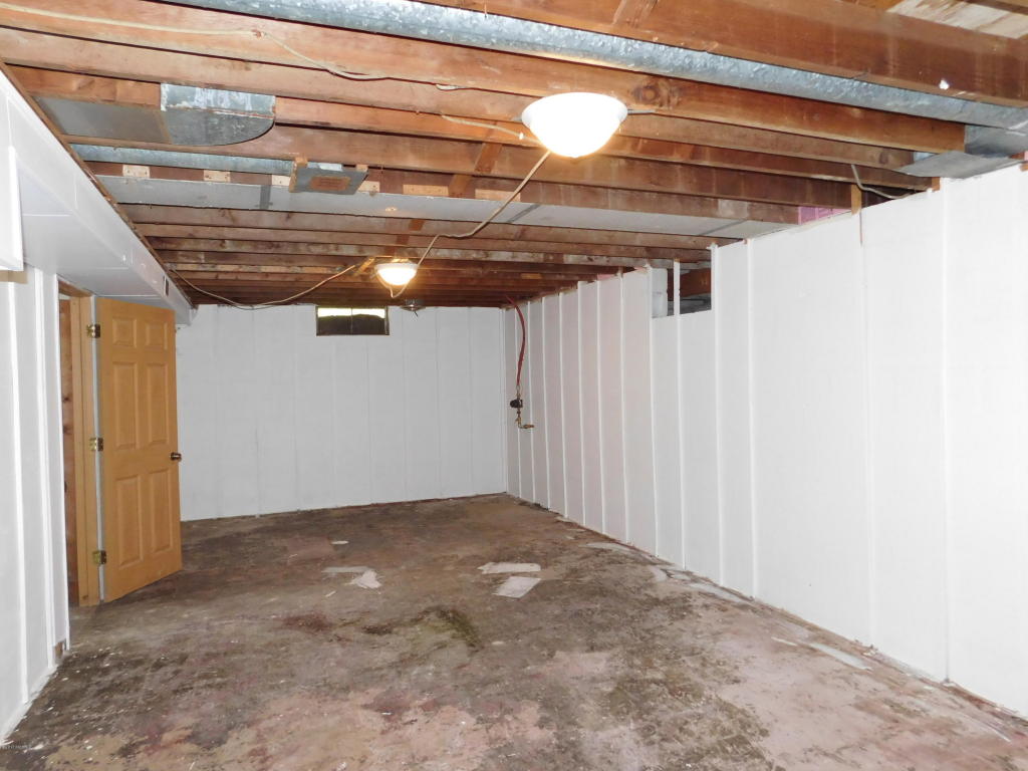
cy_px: 386
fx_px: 683
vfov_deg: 58.9
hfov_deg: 73.9
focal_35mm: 23
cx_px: 514
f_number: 3
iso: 320
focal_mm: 4
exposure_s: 1/30
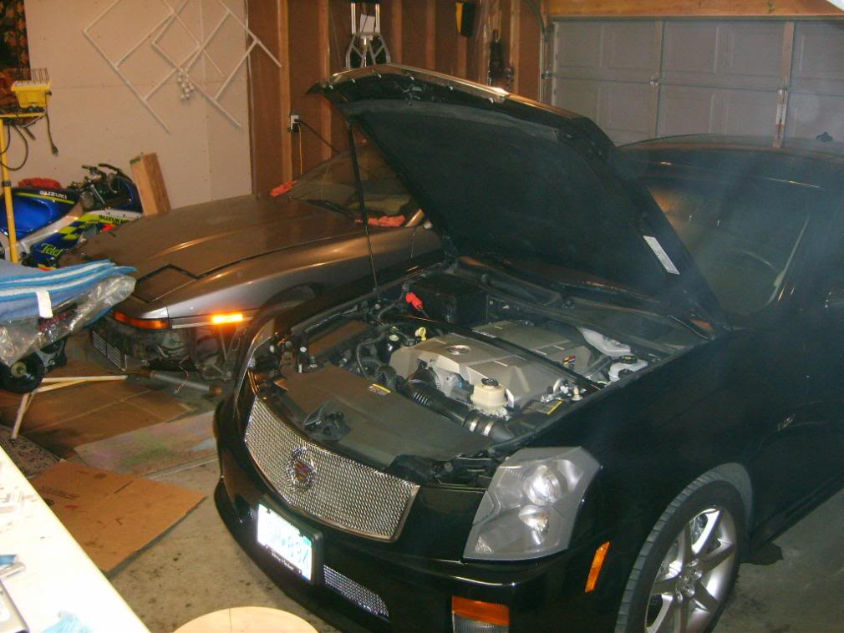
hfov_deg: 52.6
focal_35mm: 35
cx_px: 422
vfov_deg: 40.7
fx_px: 854
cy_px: 316
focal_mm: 5.8
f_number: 2.8
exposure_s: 1/30
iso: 277
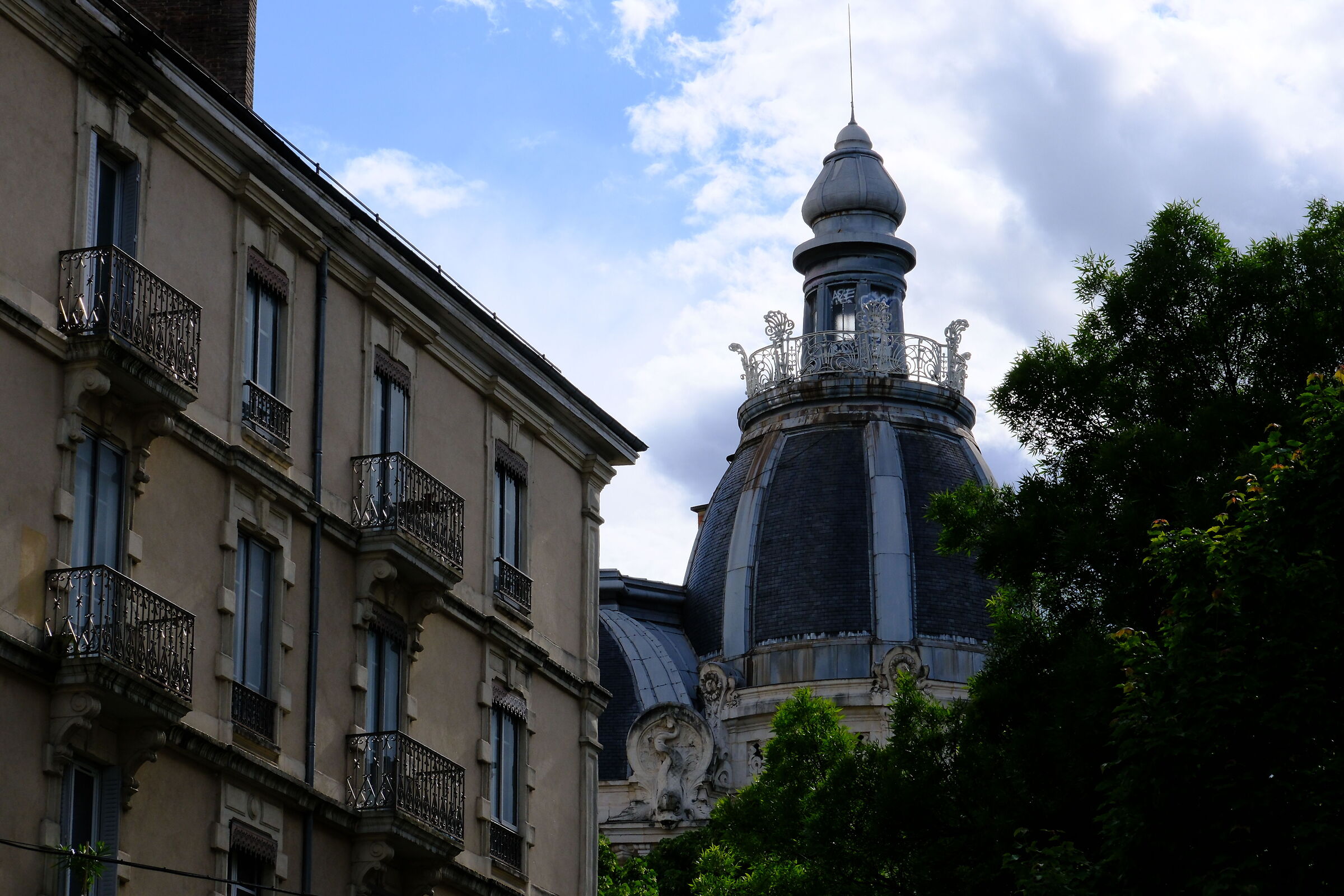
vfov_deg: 13.0
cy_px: 448
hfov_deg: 19.5
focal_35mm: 105
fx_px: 3920
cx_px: 672
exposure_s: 1/640
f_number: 13
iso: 800
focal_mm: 70
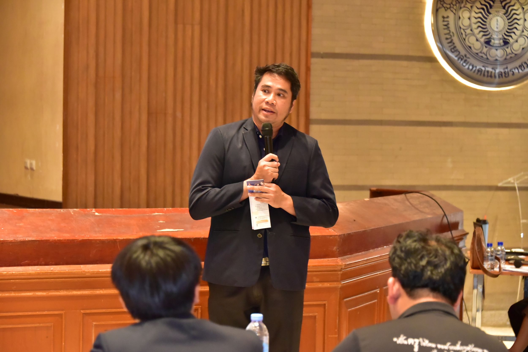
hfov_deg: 19.4
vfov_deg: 13.1
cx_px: 264
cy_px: 176
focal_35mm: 105
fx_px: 1541
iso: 8000
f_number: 5.6
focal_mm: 105
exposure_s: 1/100
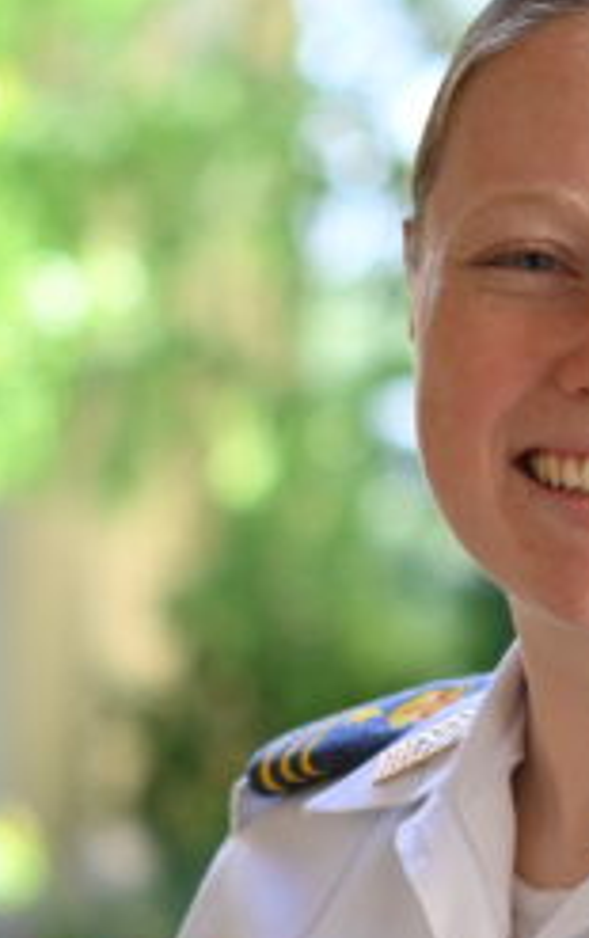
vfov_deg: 9.9
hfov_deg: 6.2
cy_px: 803
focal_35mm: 211
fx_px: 5404
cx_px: 342
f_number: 2.2
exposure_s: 1/640
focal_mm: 50
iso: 200
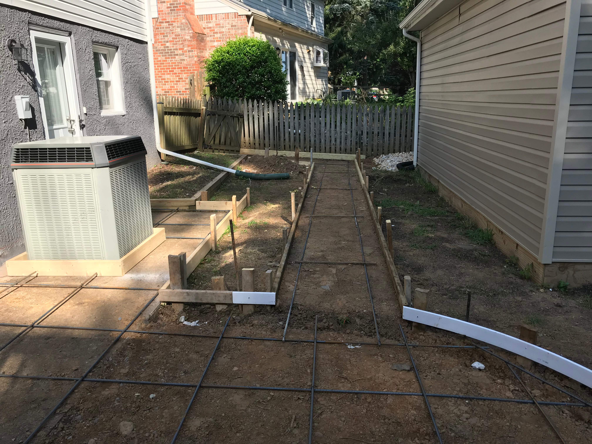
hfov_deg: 63.4
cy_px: 222
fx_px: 479
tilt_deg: -14.2
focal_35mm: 28
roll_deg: +0.9
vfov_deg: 49.7
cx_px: 296
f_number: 1.8
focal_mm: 3.99
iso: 20
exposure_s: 1/948
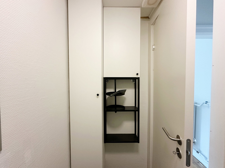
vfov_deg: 85.7
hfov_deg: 102.1
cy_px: 84
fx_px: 91
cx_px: 112
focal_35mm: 14
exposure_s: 1/50
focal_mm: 2.22
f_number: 2.2
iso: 320
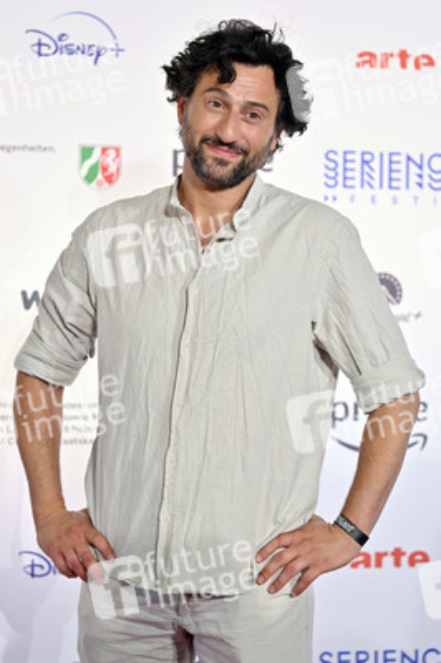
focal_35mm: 70
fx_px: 1288
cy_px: 332
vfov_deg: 28.9
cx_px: 220
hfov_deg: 19.4
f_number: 2.8
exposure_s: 1/320
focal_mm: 70
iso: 400
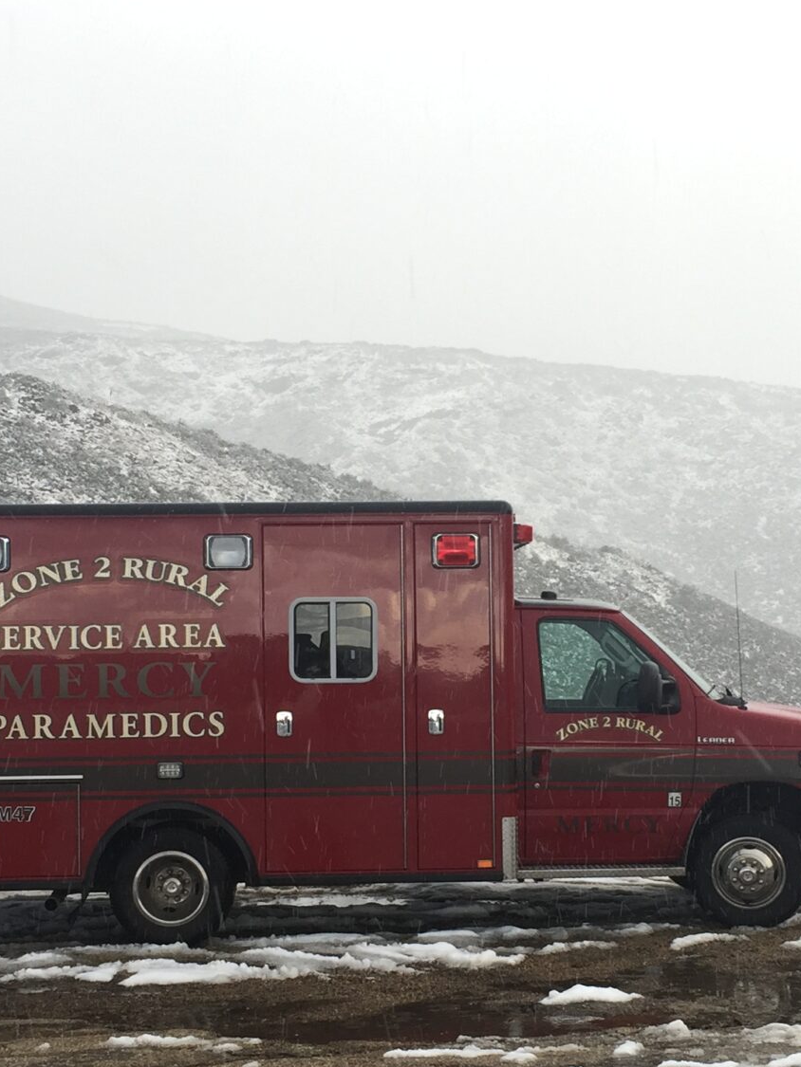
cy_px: 613
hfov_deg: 22.3
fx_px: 2036
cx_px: 432
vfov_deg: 29.3
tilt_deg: +2.2
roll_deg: +0.7
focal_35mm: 66
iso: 32
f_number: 2.2
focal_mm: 4.15
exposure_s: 1/120
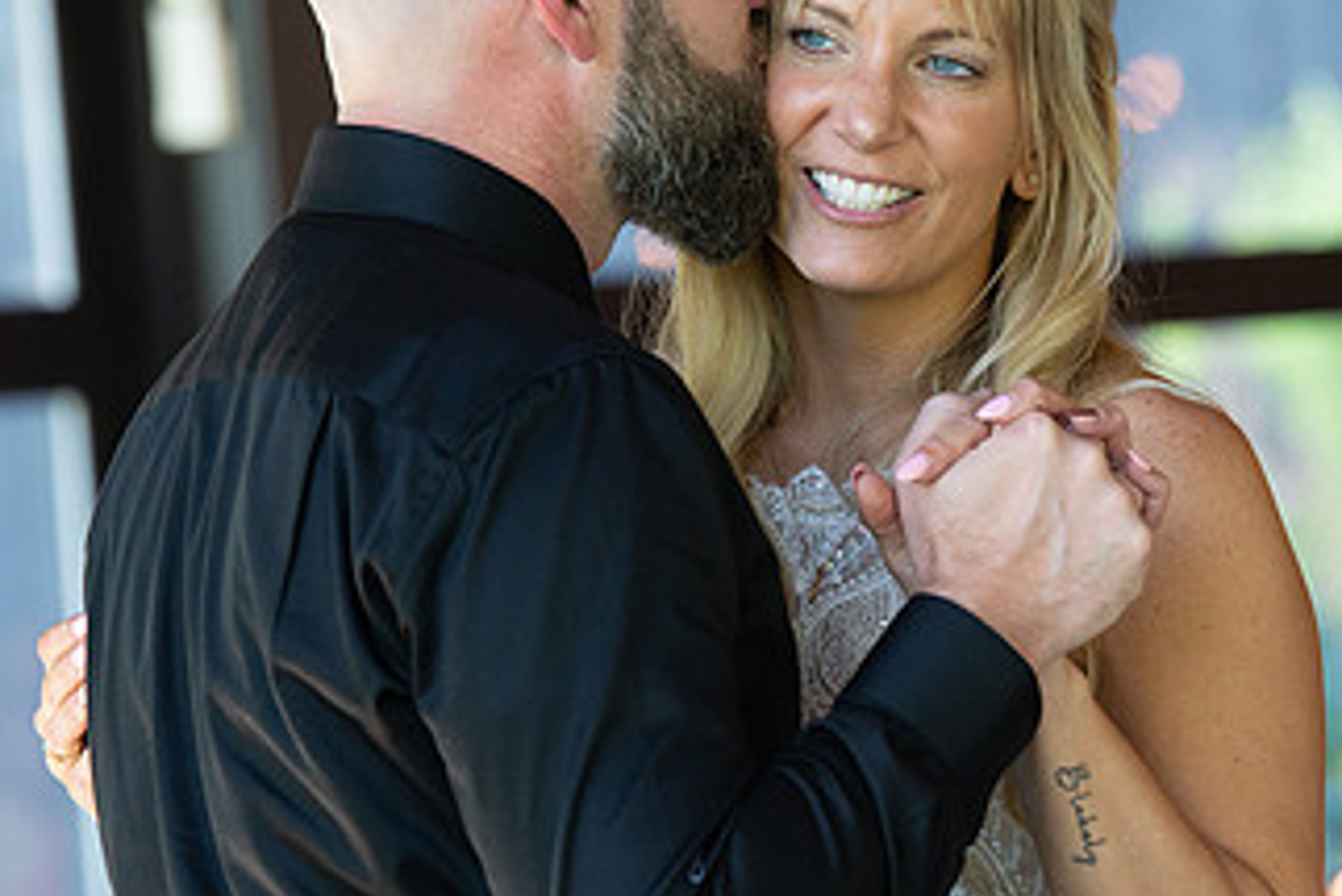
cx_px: 875
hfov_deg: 5.7
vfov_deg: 3.8
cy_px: 406
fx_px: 13425
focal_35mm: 360
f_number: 5
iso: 1000
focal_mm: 200
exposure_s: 1/200
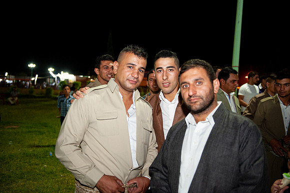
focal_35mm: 36
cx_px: 145
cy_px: 96
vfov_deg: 36.8
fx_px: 290
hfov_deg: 53.2
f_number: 2.8
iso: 1600
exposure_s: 1/30
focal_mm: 36
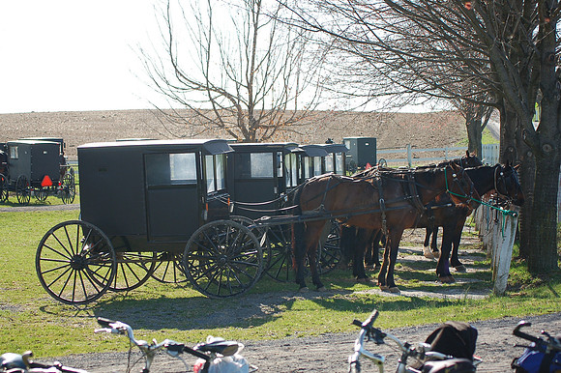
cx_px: 280
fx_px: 1682
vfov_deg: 12.7
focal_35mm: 108
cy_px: 186
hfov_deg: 18.9
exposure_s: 1/400
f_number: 5.6
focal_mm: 72
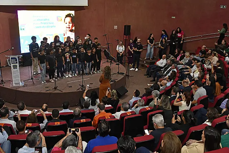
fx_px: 229
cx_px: 114
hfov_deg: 53.1
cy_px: 76
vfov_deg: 36.9
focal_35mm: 36
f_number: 5
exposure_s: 1/125
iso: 3200
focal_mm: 24
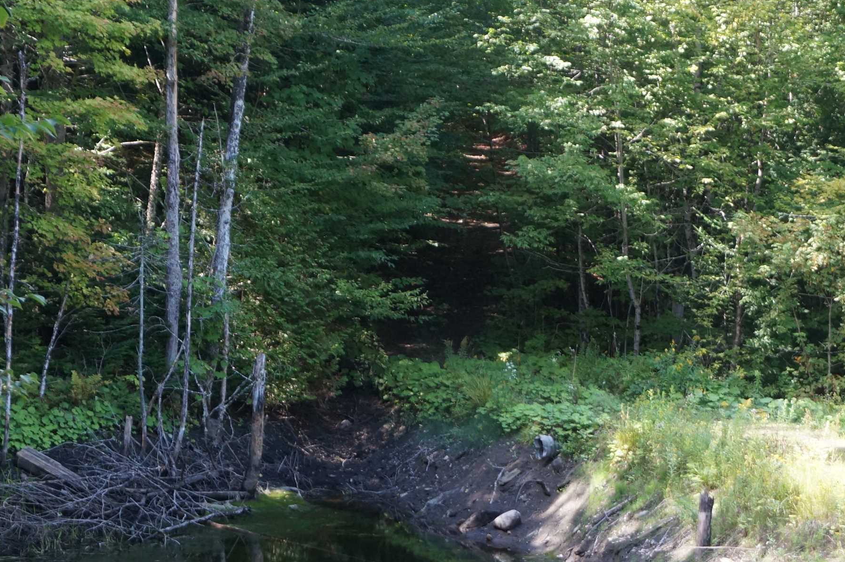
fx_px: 2482
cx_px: 400
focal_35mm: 106
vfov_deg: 12.9
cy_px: 364
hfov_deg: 19.3
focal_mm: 41
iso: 500
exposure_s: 1/160
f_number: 5.6
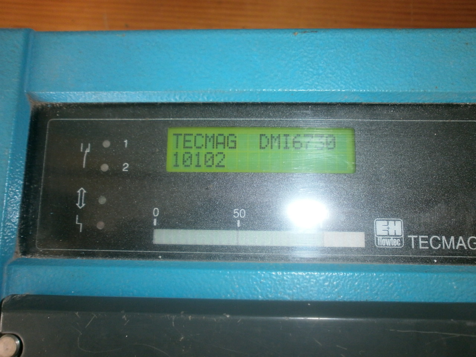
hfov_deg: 65.3
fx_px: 371
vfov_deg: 51.4
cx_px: 238
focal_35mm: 27
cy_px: 178
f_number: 2.9
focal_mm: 4.8
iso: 125
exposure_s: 1/30
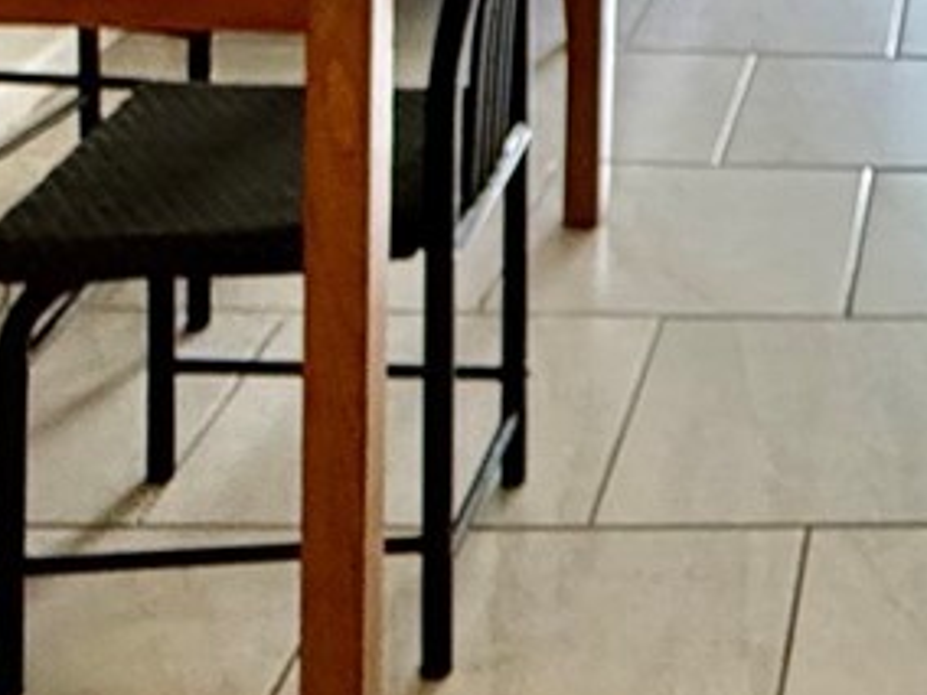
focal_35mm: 79
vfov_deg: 16.1
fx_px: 2116
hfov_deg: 22.2
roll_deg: -3.1
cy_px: -509
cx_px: 1201
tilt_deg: -4.3
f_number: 2.2
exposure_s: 1/60
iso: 500
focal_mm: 2.22
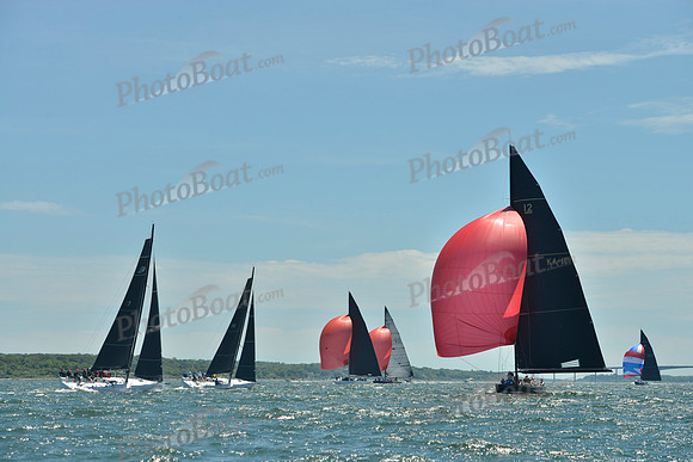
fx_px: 1887
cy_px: 231
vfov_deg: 14.0
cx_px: 346
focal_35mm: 98
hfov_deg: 20.8
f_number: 7.1
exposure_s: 1/2000
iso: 280
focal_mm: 98
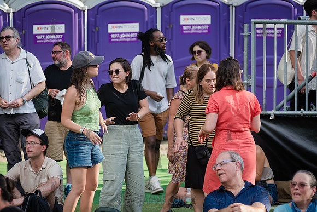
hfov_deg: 7.7
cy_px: 113
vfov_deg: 5.2
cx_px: 158
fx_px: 2350
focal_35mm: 267
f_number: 4
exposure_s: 1/1000
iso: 500
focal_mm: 185
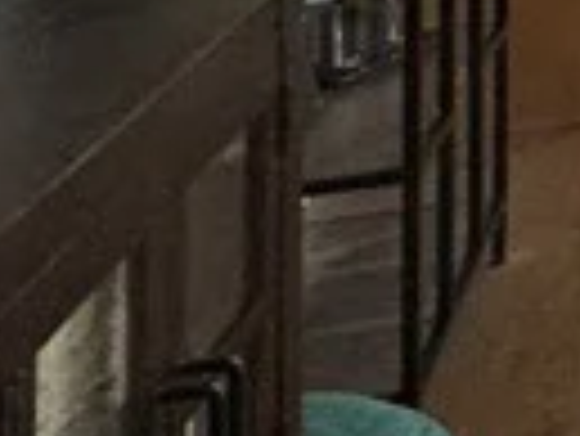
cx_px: 1888
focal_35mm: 111
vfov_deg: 11.6
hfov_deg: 10.3
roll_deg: +0.6
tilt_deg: -0.1
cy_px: -508
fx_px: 1862
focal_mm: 2.22
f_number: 2.2
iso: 250
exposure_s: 1/99
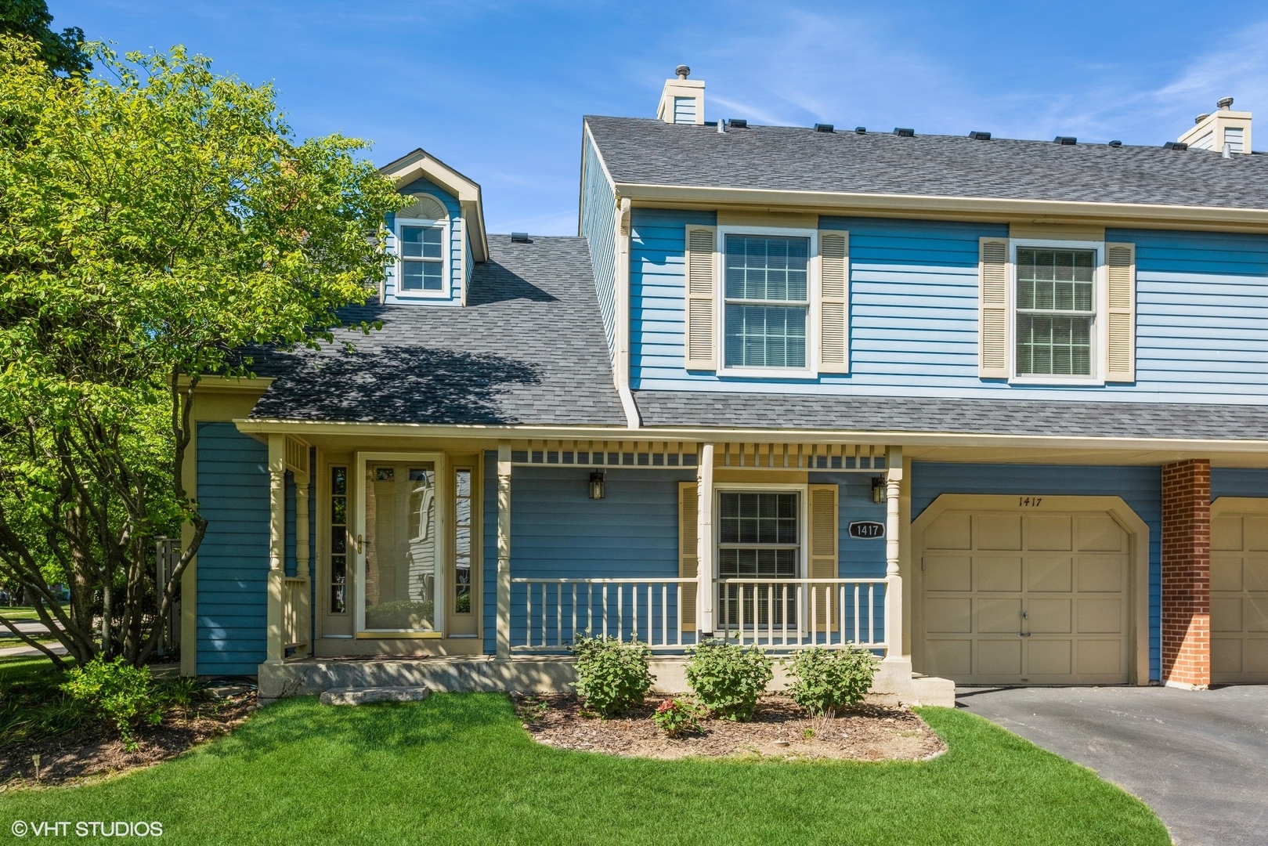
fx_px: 1057
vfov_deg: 43.6
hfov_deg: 61.9
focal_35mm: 30
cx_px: 634
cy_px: 423
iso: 400
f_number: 8
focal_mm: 30
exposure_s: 1/500
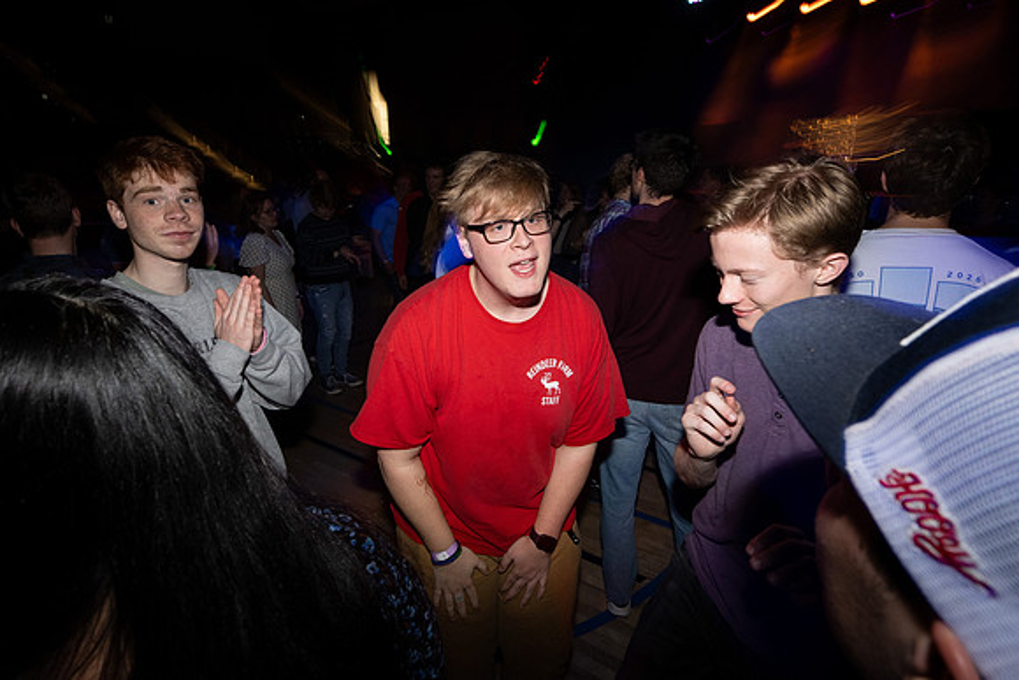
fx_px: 1091
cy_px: 322
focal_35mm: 39
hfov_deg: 50.1
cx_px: 510
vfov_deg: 34.6
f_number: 8
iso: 800
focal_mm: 27.5
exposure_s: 1/15
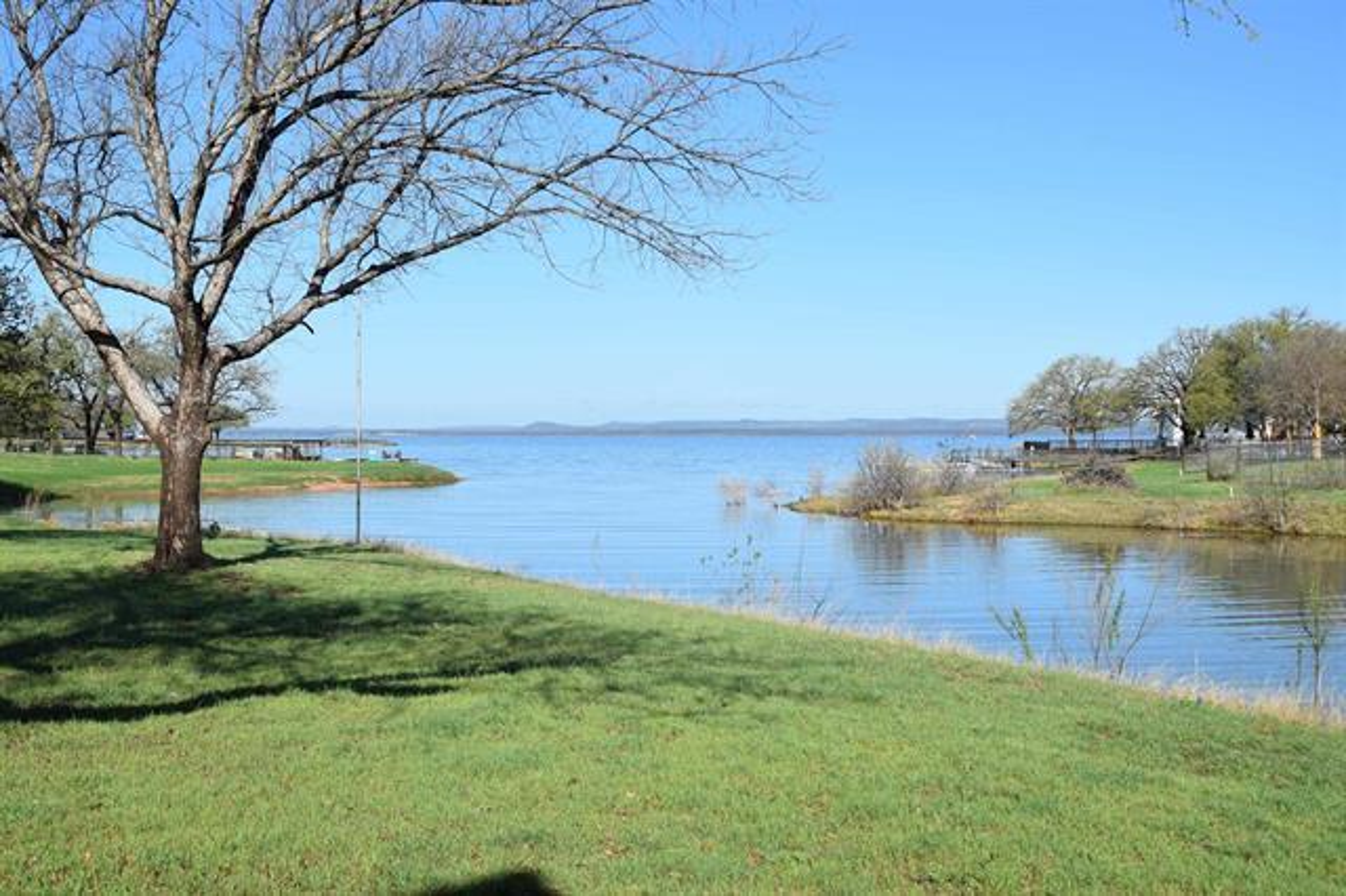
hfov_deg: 46.4
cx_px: 673
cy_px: 448
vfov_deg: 31.9
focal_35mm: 42
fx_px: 1569
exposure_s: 1/400
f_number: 10
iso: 200
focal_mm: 28
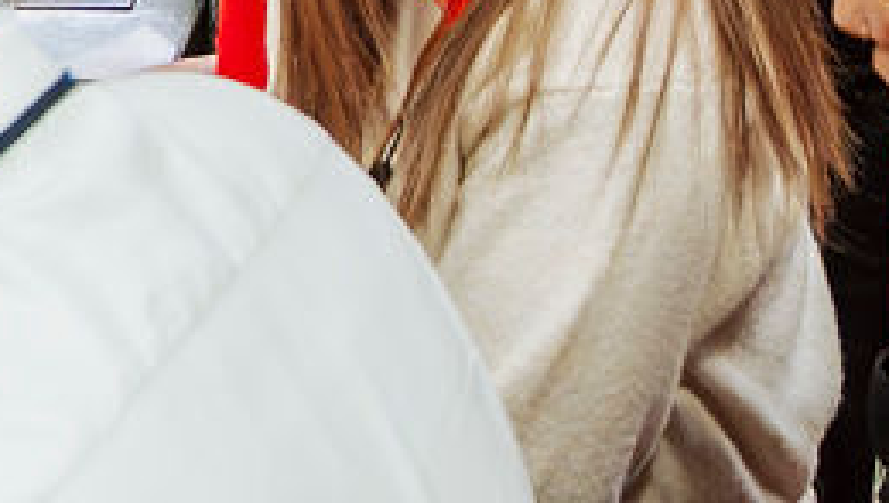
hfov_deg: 15.3
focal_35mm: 140
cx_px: 496
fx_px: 3304
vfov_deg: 8.1
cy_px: -611
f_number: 2.8
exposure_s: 1/320
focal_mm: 17
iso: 5000
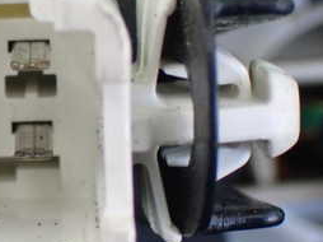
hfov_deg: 10.8
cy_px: 97
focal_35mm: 182
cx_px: -1
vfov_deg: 8.1
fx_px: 1697
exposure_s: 1/80
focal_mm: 13.65
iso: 800
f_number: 4.1
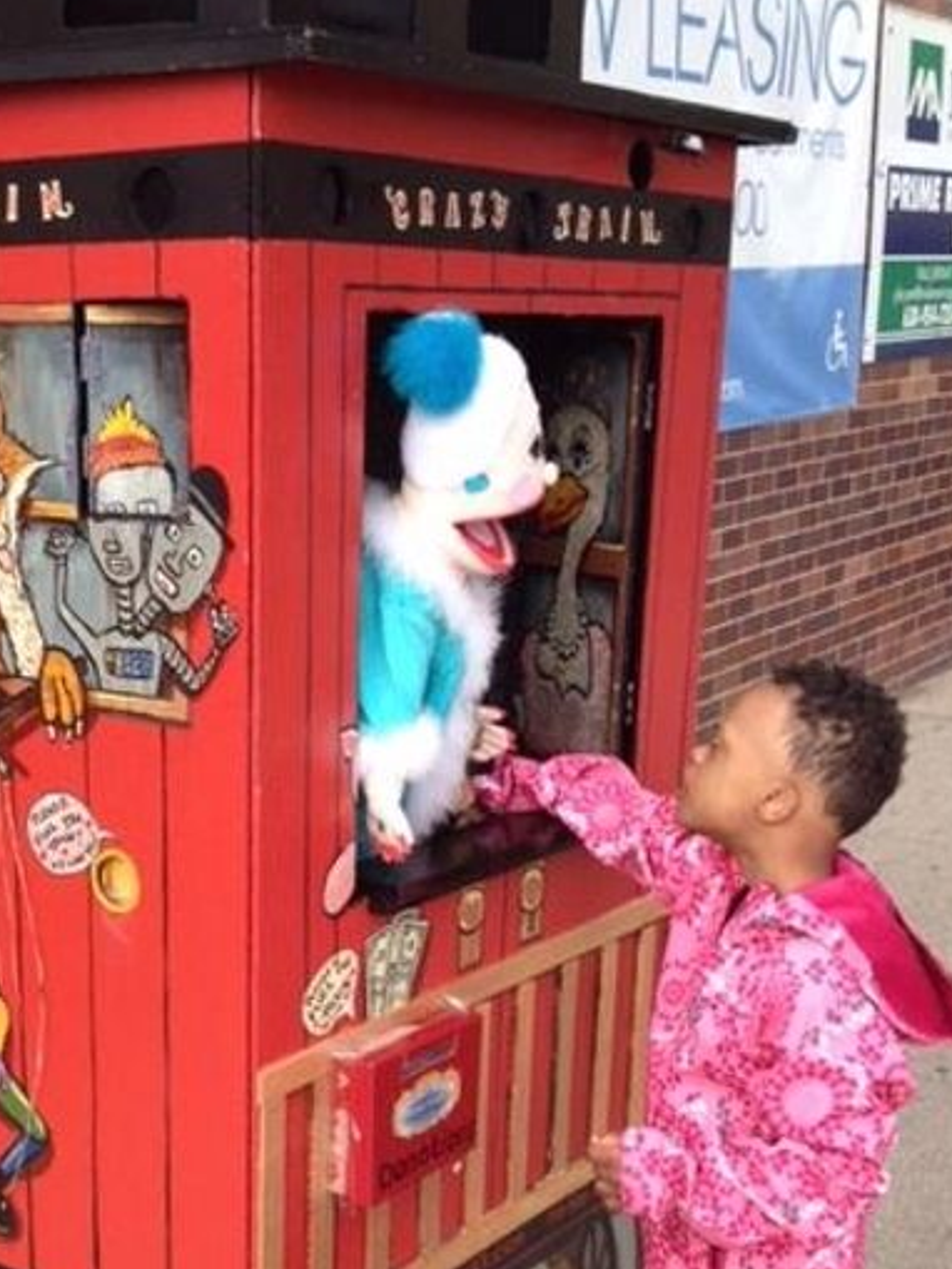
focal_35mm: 55
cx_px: 257
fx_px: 2016
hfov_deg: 26.3
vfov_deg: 34.4
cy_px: 893
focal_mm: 4.28
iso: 64
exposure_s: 1/120
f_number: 2.4
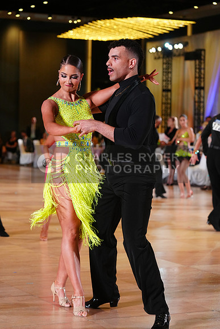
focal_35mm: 92
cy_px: 164
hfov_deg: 14.9
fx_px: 843
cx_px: 110
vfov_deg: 22.1
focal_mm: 92
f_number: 4
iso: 2500
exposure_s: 1/400
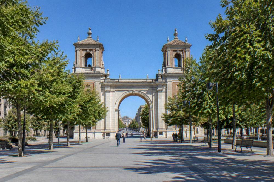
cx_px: 137
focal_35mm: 35
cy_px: 91
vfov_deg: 37.8
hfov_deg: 54.5
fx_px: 266
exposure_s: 1/200
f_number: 10
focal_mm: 35
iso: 500
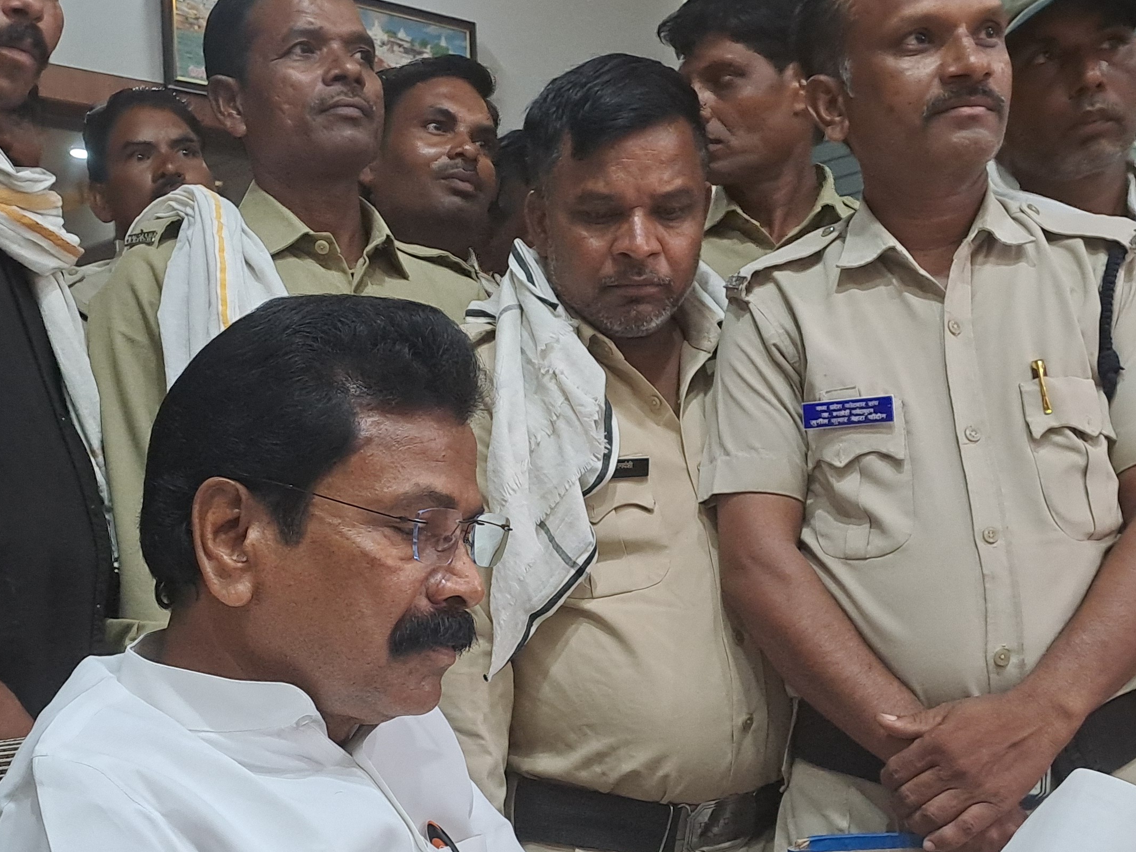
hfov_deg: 40.4
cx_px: 542
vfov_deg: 30.7
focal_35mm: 47
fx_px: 1542
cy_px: 562
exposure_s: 1/50
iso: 200
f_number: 1.8
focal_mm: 4.65
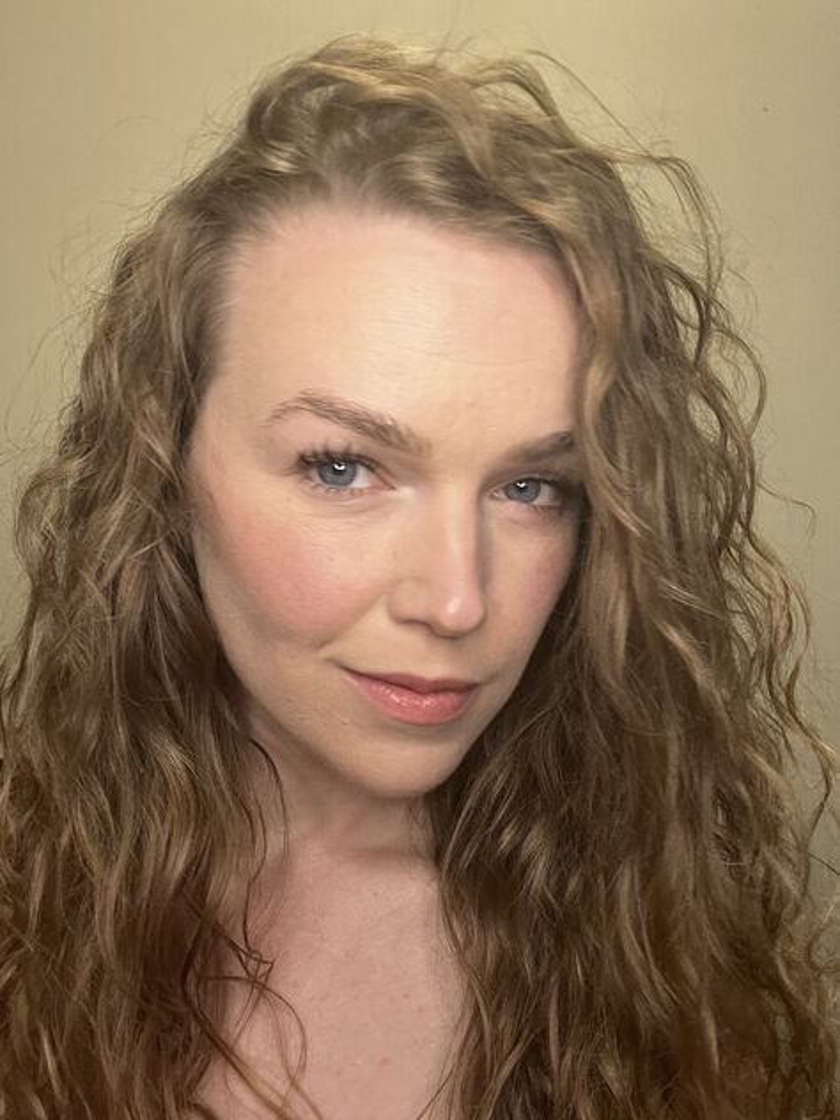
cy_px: 560
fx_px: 971
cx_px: 420
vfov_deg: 60.0
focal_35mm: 30
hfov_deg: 46.8
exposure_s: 1/60
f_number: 2.2
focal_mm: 2.71
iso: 160
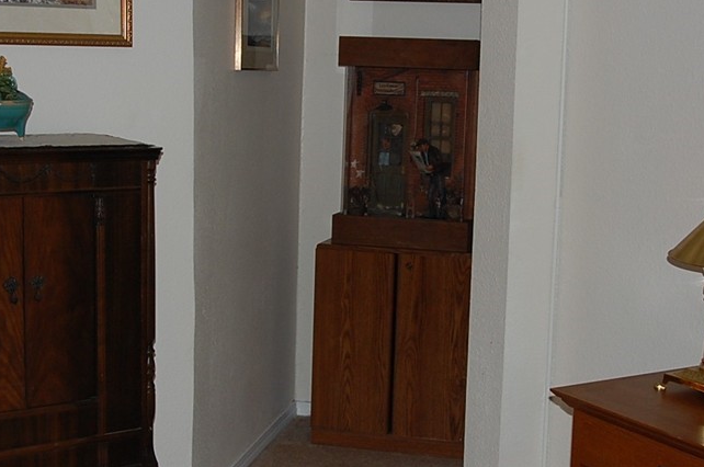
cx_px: 358
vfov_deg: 22.2
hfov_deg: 32.9
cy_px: 216
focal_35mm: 61
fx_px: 1191
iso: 400
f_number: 4
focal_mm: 24
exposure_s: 1/60
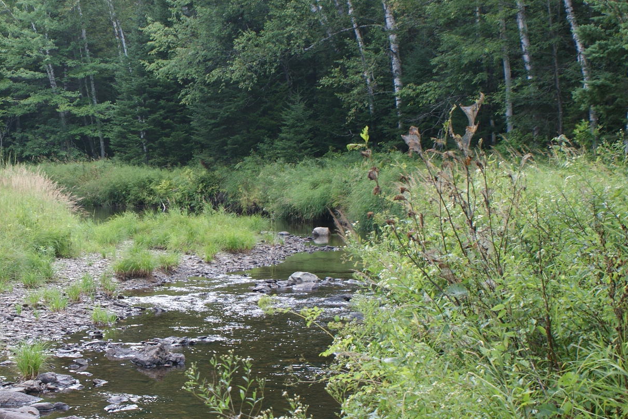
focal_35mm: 67
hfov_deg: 29.7
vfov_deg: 20.3
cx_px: 174
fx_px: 1168
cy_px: 208
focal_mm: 28
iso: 100
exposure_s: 1/60
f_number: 5.6
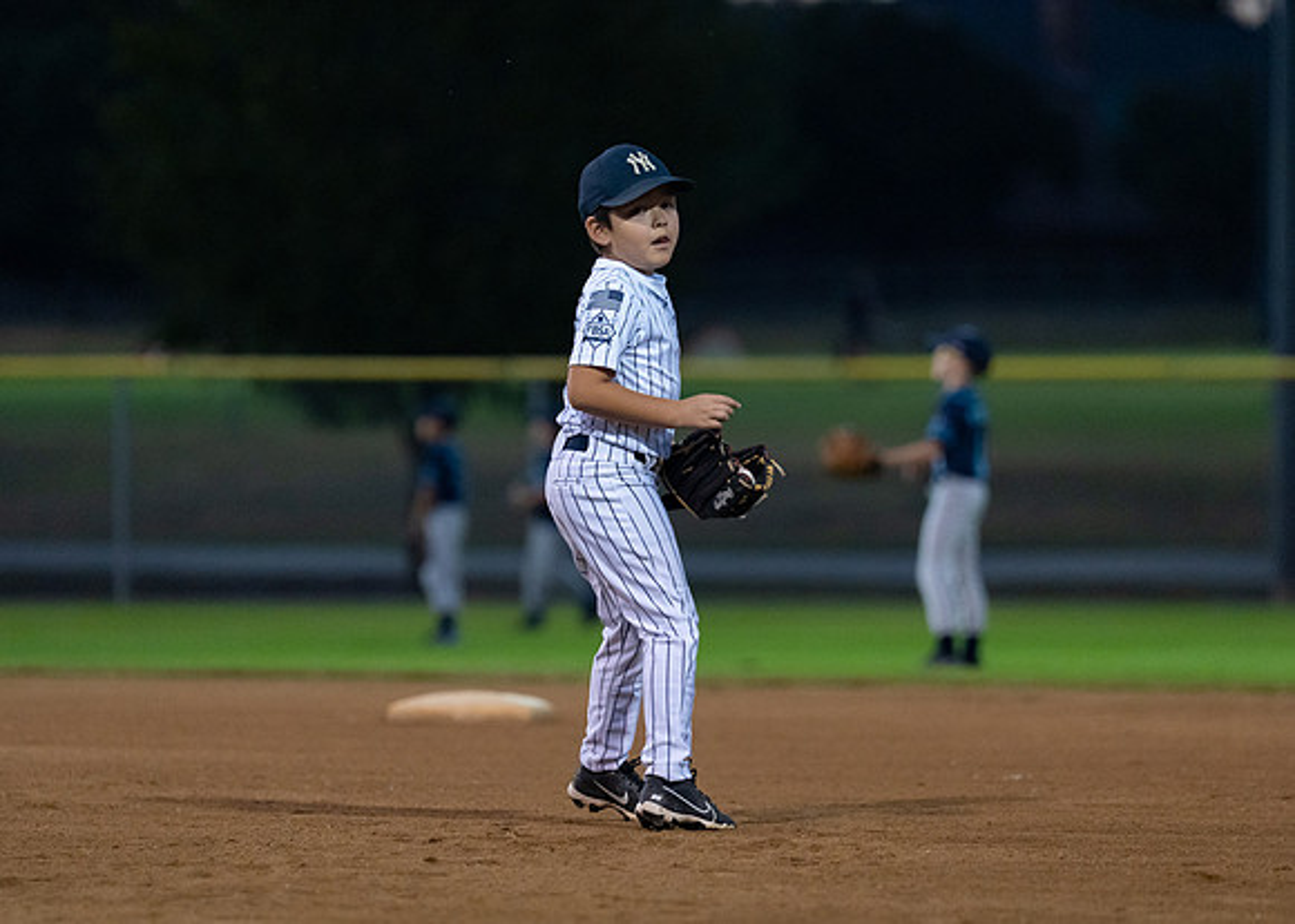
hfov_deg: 7.9
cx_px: 639
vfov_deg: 5.6
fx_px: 9400
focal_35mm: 256
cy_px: 505
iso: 1600
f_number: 2.8
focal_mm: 176
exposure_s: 1/1000
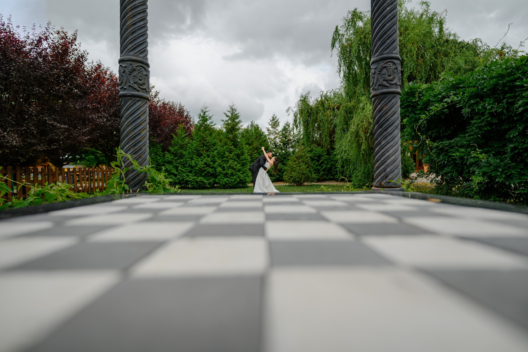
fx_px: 257
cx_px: 264
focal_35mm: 18
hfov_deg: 91.6
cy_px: 176
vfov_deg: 68.9
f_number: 2.8
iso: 100
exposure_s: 1/800
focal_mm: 17.5
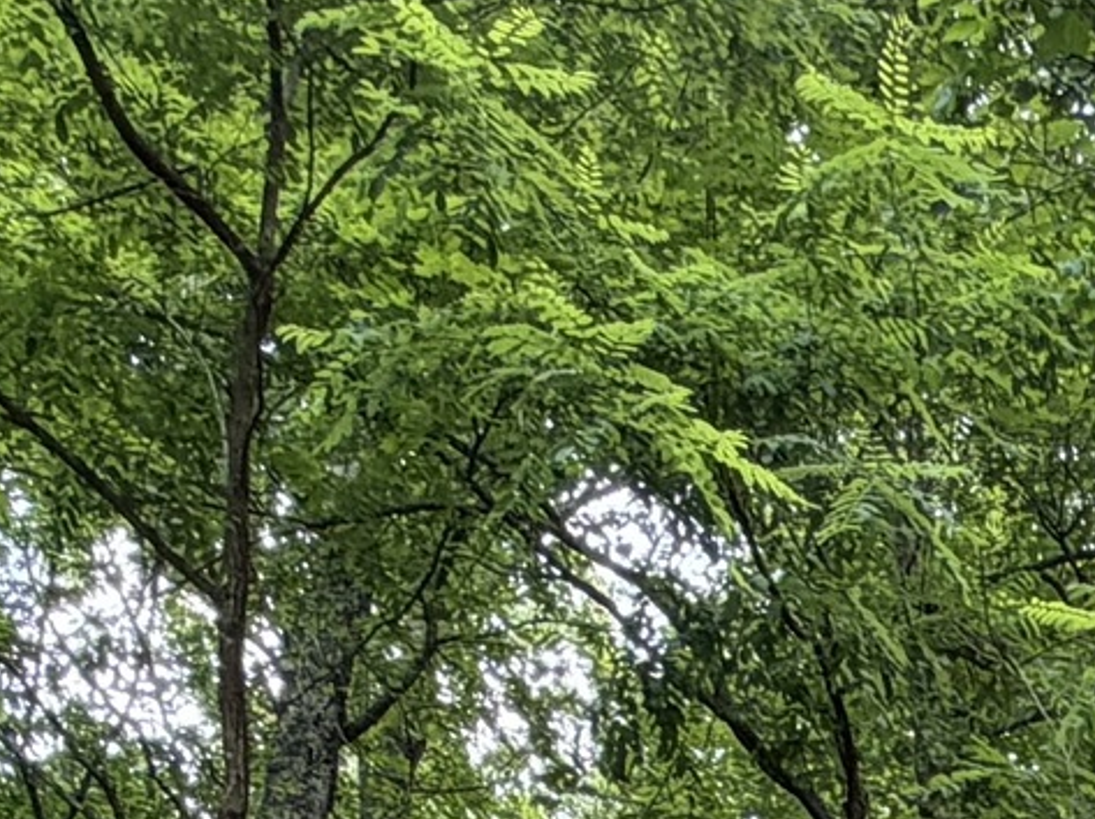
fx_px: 2876
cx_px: 1537
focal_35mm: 91
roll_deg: -3.4
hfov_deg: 19.4
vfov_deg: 11.6
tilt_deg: +19.2
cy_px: 2233
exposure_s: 1/121
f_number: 2.2
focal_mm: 2.22
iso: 80
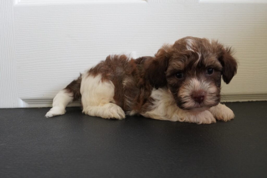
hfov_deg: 53.1
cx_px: 134
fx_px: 267
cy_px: 89
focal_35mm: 36
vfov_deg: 36.9
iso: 4000
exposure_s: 1/40
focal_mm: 24
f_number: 6.3
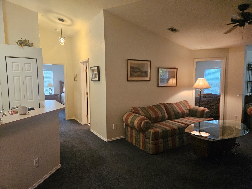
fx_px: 167
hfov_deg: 73.9
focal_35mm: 23
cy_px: 94
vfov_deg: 58.9
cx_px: 126
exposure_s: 1/120
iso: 800
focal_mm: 5.4
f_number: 1.8
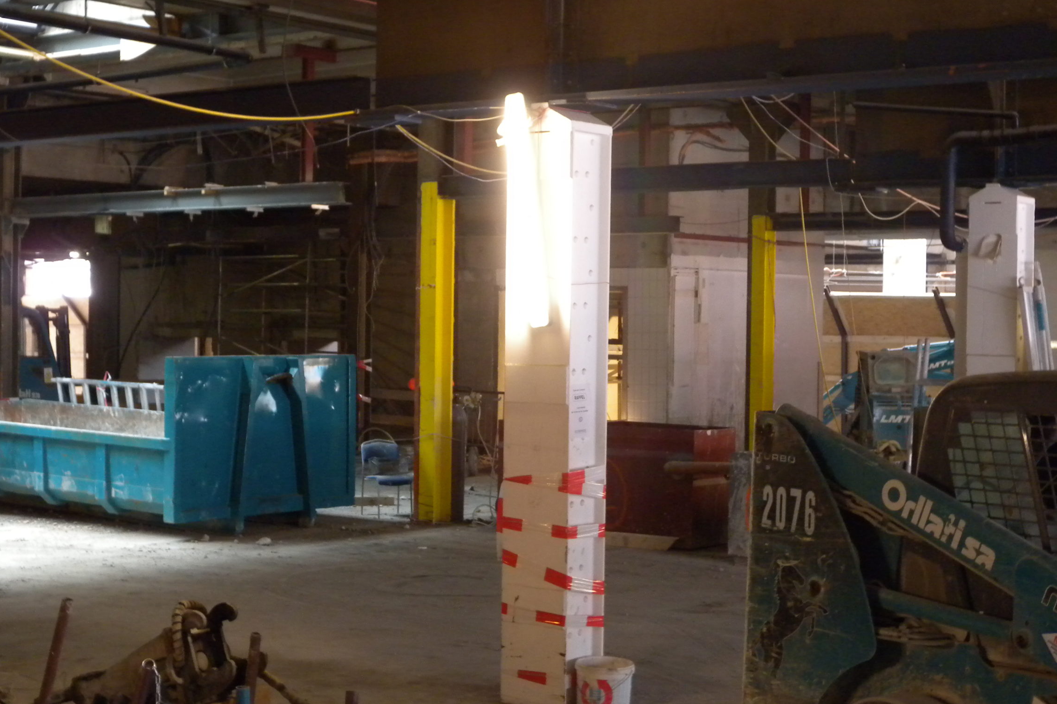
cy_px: 366
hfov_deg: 32.9
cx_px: 542
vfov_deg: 22.3
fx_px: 1791
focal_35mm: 61
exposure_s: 1/9.4
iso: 400
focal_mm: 11.1
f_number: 3.7
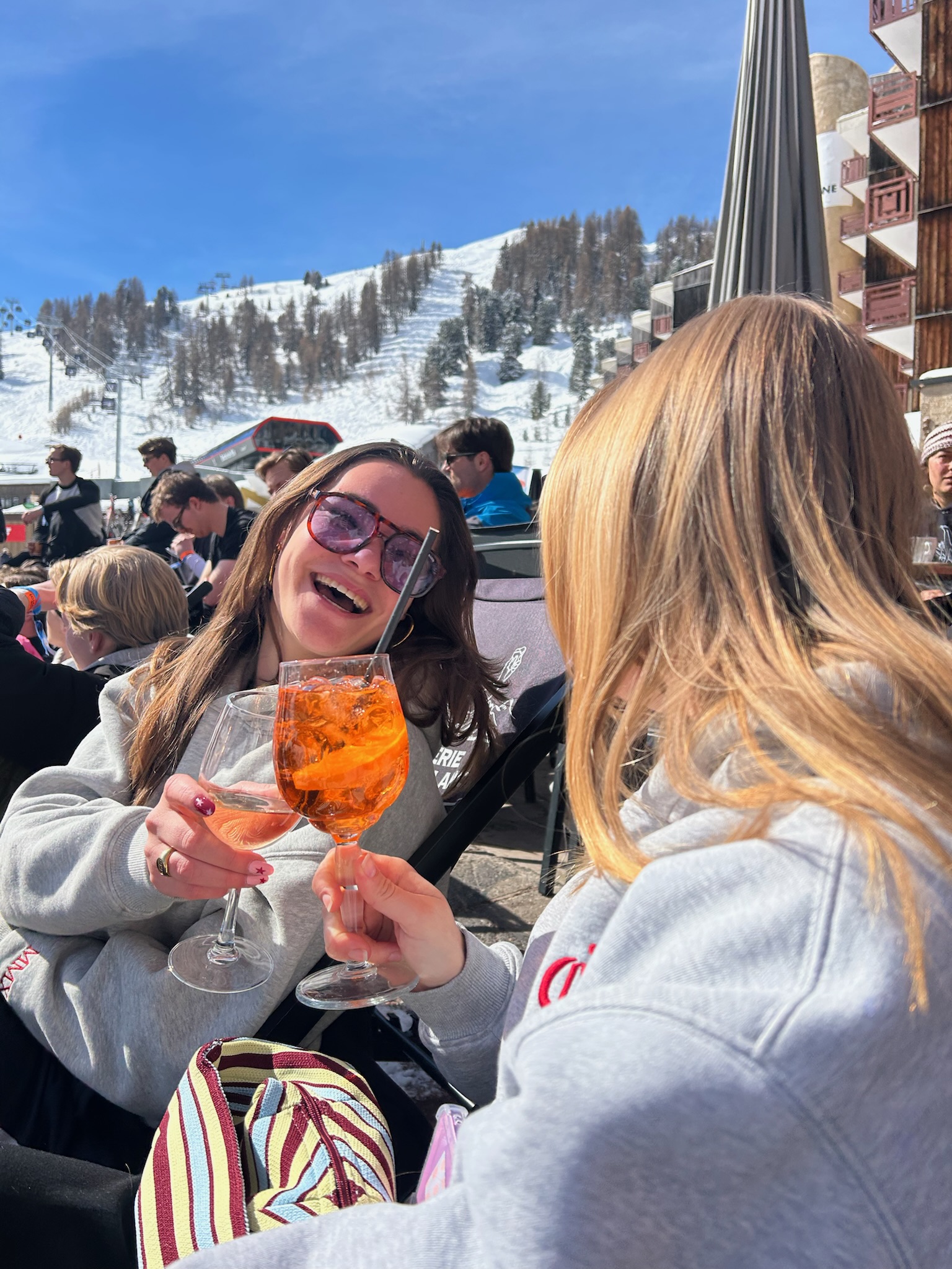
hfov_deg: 53.1
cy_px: 634
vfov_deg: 67.3
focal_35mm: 26
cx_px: 476
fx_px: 953
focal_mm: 5.7
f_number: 1.5
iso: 50
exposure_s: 1/3968
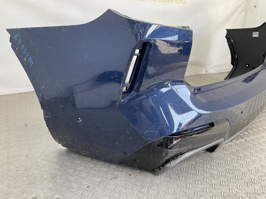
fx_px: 223
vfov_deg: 48.2
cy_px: 100
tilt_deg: -20.9
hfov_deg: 61.7
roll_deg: -4.1
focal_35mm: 29
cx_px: 133
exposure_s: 1/100
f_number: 1.8
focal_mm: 3
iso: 25
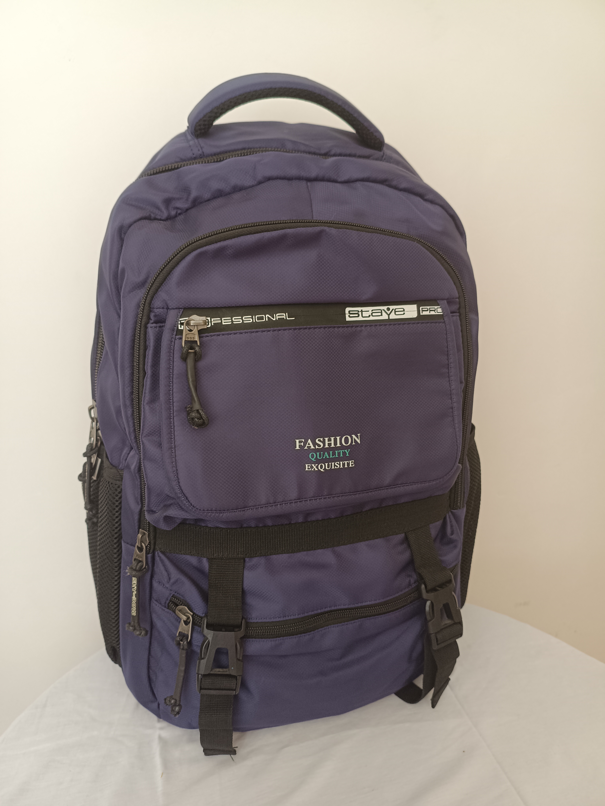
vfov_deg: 67.3
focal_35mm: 26
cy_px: 403
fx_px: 606
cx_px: 302
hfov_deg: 53.1
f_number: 1.59
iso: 323
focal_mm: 4.94
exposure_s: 1/50.1
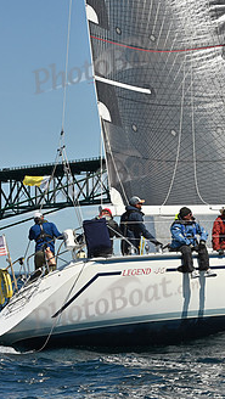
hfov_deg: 6.9
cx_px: 268
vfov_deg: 12.2
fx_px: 1863
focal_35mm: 176
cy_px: 221
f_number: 11
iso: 320
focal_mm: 95
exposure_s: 1/1000
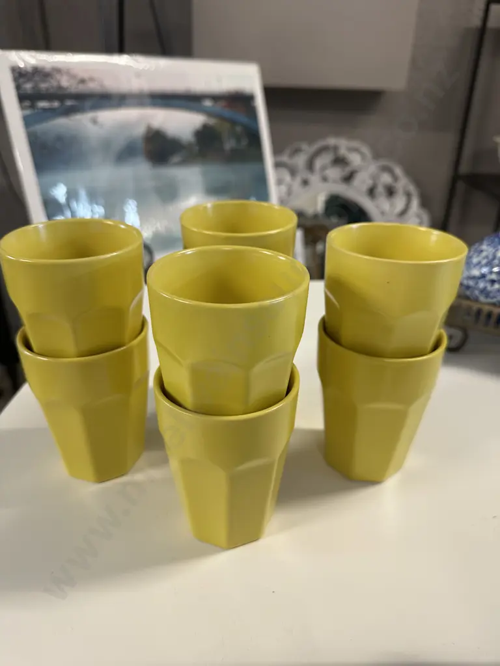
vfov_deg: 71.6
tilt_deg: -28.3
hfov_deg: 56.8
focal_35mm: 24
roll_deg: -0.5
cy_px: 333
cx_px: 250
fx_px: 462
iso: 160
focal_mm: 6.86
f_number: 1.78
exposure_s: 1/50
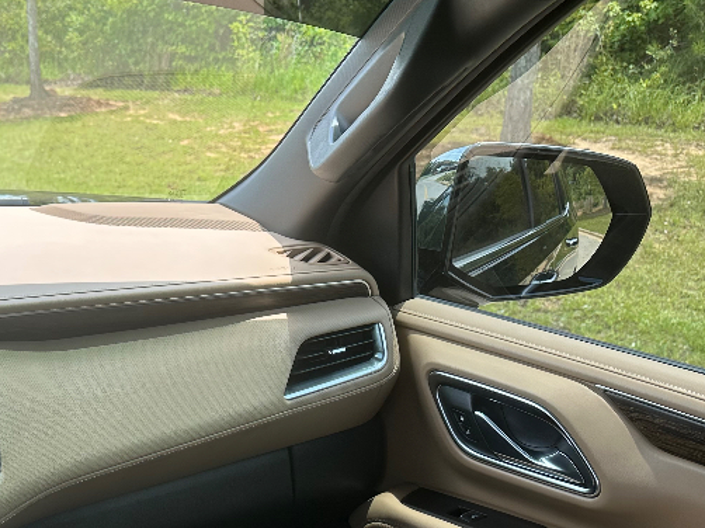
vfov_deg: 28.6
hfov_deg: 37.1
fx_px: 997
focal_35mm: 49
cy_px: 468
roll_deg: +0.6
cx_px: 110
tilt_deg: -23.1
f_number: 1.78
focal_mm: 6.86
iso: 80
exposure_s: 1/404
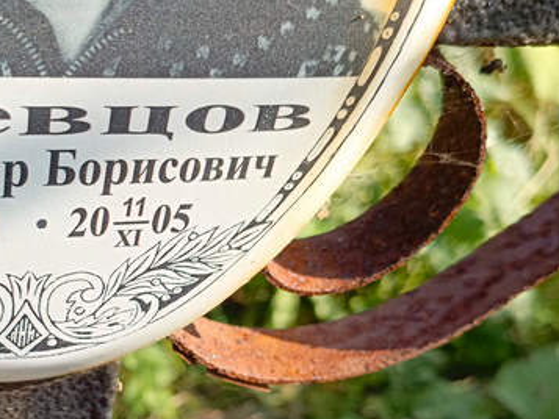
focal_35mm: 56
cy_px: 367
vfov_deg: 25.4
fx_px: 905
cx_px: 138
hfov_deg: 33.6
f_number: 1.69
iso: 110
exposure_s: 1/414
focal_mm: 4.76
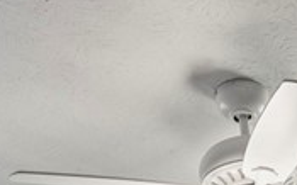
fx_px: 768
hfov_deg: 20.9
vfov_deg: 10.3
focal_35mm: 95
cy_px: 541
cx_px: 317
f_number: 9
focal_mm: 15
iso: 250
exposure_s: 1/4
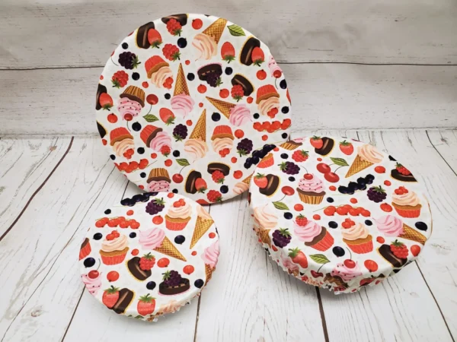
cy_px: 171
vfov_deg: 53.1
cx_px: 228
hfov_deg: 67.3
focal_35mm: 26
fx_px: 343
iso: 320
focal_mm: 4.3
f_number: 2.4
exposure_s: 1/120
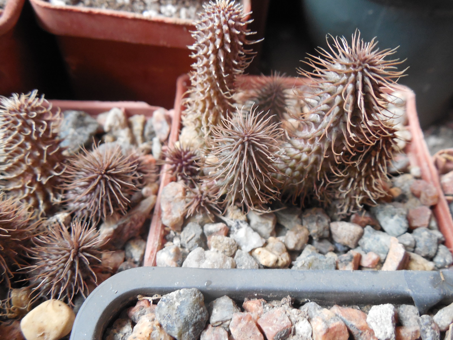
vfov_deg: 45.4
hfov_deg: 58.4
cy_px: 170
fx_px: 406
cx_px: 226
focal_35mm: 31
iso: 400
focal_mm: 5.6
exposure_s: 1/15
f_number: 3.6
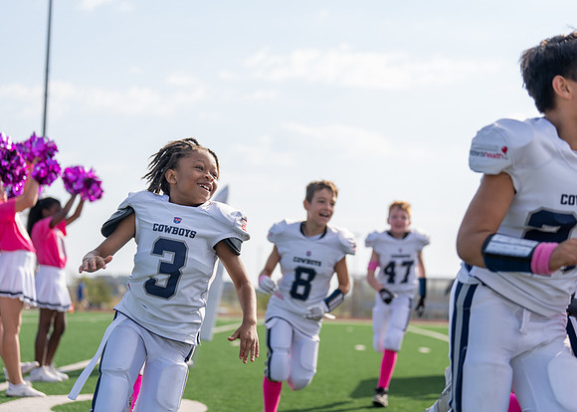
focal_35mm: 73
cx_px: 288
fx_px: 1202
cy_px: 206
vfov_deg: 19.4
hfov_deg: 27.0
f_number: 2.8
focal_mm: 70
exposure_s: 1/1250
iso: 100
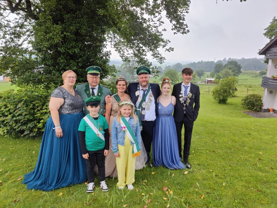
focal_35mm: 23
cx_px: 138
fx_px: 184
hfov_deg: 73.9
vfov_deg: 58.9
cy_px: 104
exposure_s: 1/537
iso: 50
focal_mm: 6.06
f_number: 1.8
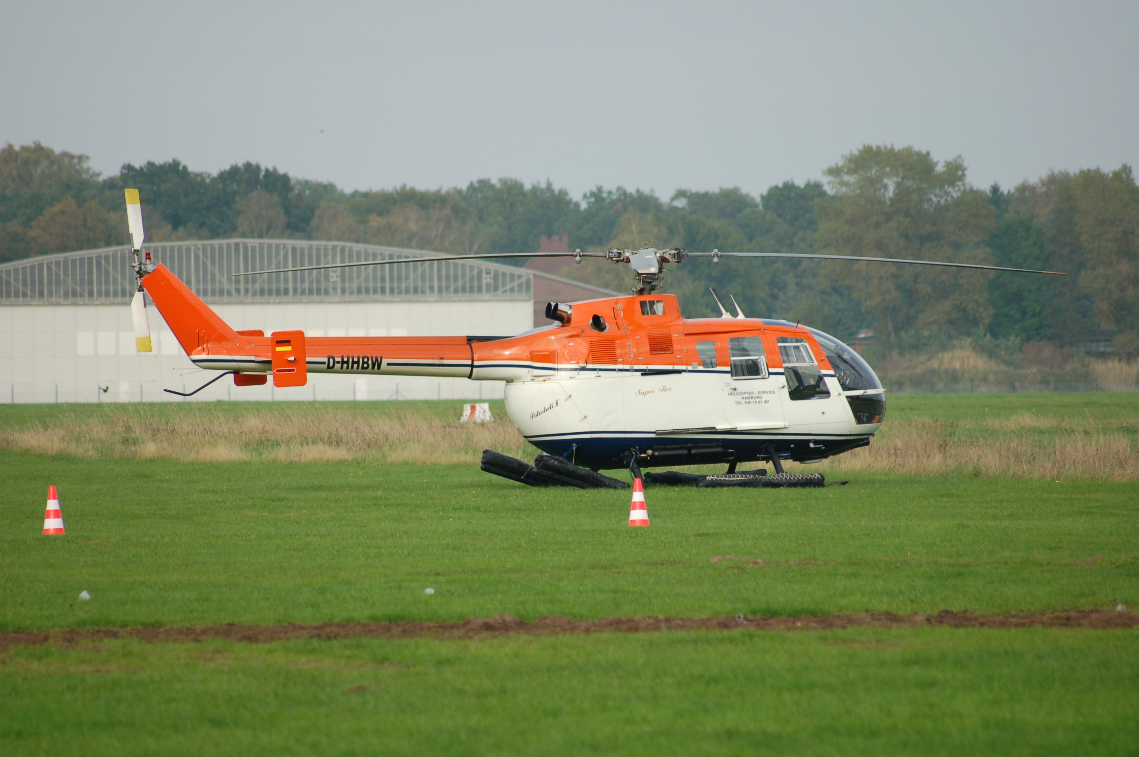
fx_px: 11380
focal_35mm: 360
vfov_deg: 3.8
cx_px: 570
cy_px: 378
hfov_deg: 5.7
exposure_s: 1/800
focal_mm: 240
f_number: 5.3
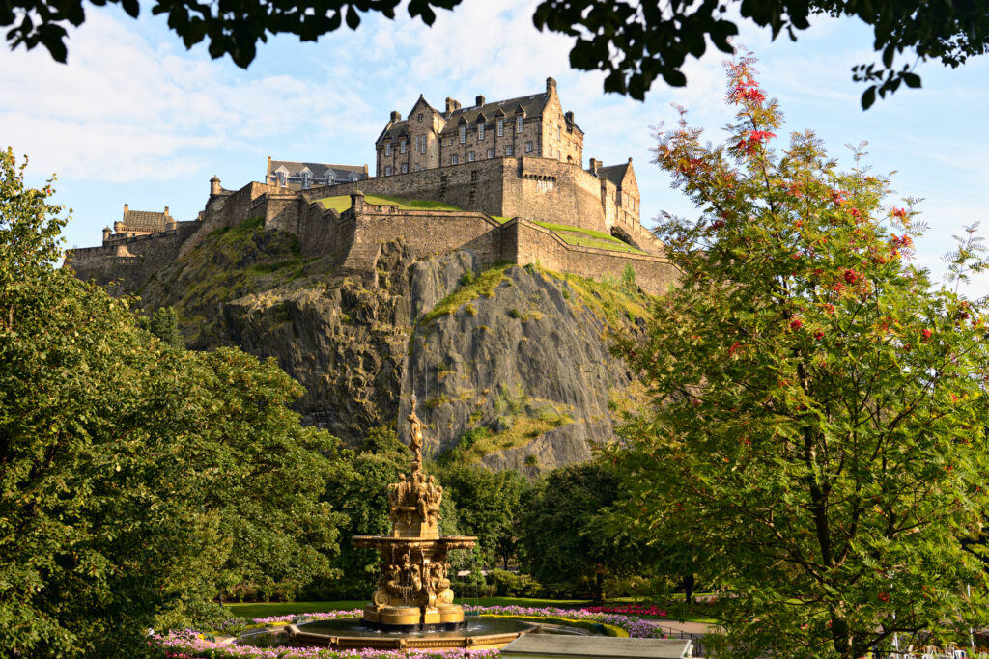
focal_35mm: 40
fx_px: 1099
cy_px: 330
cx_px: 494
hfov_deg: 48.5
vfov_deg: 33.4
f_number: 5.6
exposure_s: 1/160
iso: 100
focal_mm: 40
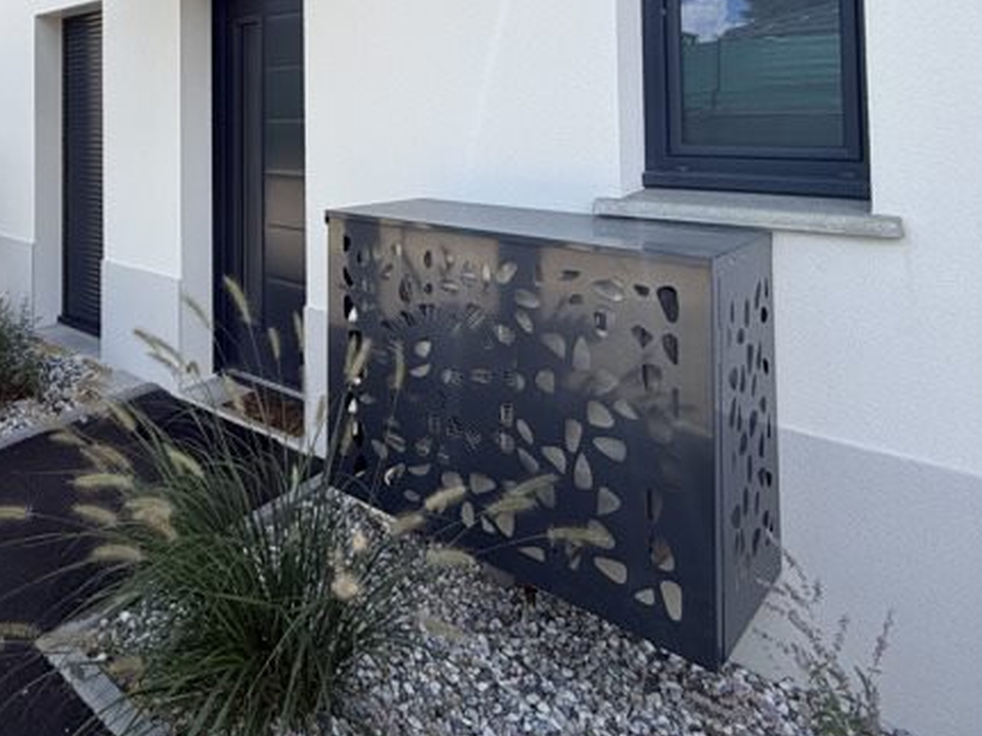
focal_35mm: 26
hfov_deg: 63.3
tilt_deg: +1.3
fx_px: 737
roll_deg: +0.4
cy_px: 100
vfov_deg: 48.5
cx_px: 244
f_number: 2.2
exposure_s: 1/664
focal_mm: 2.22
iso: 40
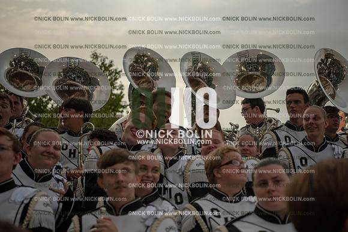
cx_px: 174
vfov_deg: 19.5
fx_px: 677
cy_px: 116
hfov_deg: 28.8
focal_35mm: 70
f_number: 3.2
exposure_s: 1/4000
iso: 800
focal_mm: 70
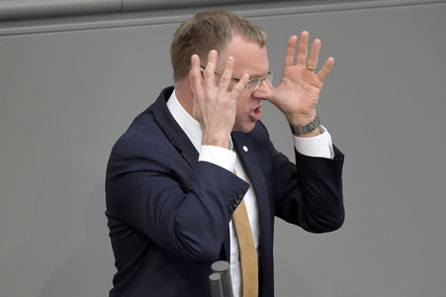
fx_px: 6190
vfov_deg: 2.7
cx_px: 223
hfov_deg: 4.1
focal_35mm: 500
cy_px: 148
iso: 8000
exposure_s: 1/320
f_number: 5.6
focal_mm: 500
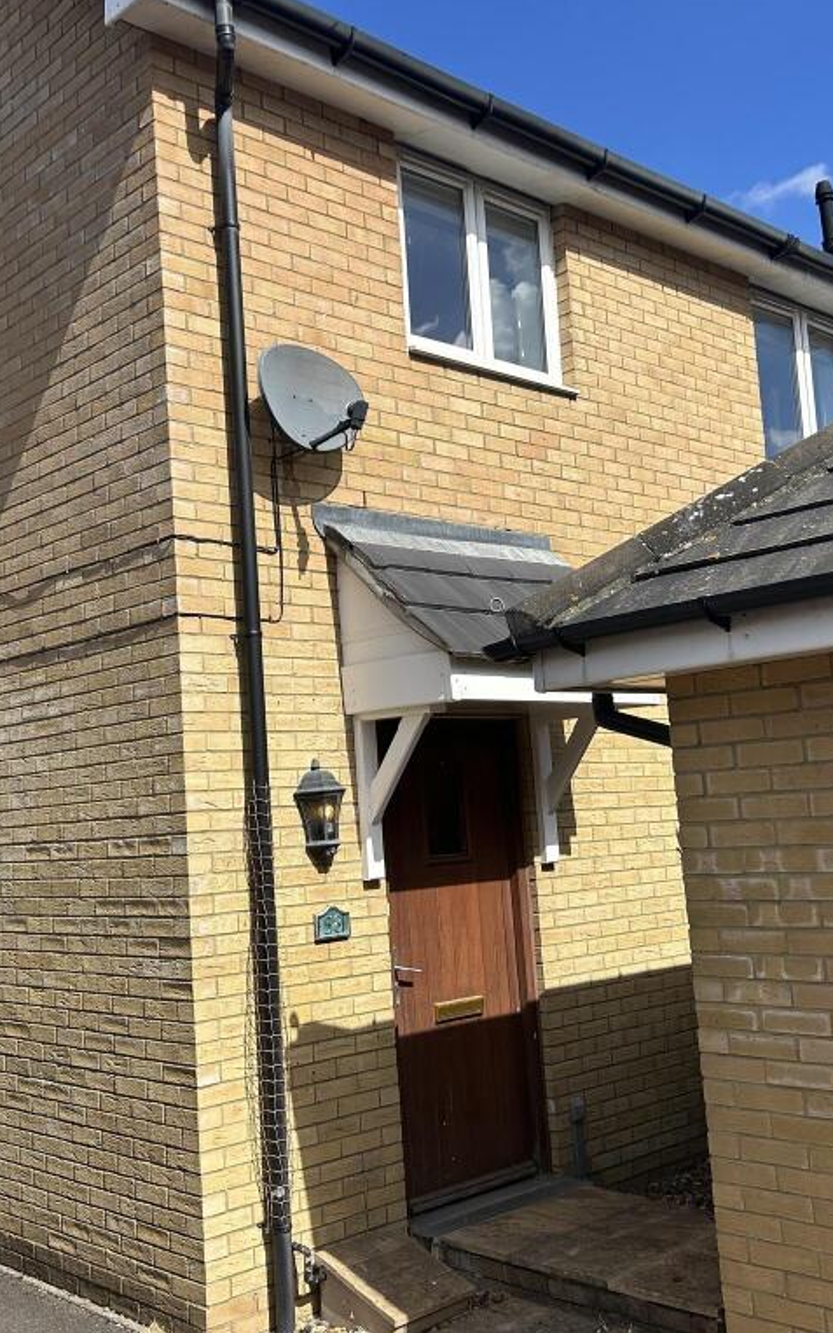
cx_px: 355
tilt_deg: +6.3
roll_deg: +4.0
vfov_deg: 52.7
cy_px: 664
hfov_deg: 34.4
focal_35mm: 37
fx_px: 1344
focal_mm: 5.7
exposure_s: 1/4115
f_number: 1.5
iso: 50
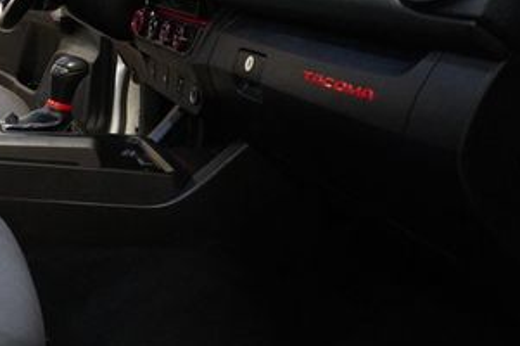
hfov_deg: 35.2
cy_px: 3
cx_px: 0
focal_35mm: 51
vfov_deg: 25.2
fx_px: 736
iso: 6400
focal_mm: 16
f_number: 3.5
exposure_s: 1/160
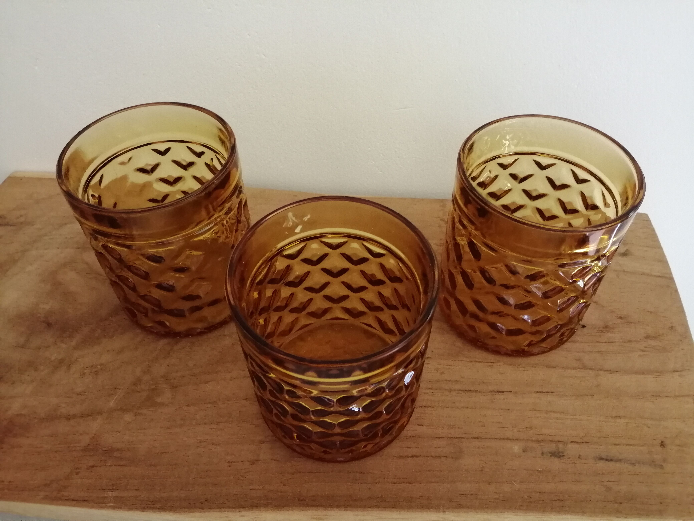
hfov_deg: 67.3
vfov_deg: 53.1
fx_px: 521
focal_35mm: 26
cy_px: 260
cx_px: 347
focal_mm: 3.62
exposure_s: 1/33.3
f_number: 1.8
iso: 320
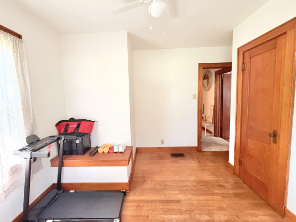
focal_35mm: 15
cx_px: 144
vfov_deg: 81.7
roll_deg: +1.9
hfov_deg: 98.2
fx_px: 128
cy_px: 109
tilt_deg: -5.3
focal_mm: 2.22
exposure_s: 1/60
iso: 400
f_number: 2.2
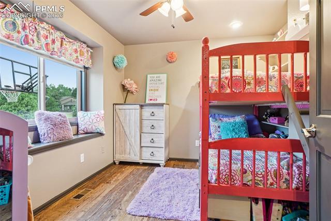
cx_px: 166
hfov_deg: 90.0
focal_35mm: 18
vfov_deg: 67.3
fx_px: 165
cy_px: 110
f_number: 8
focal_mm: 12
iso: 400
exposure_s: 1/5
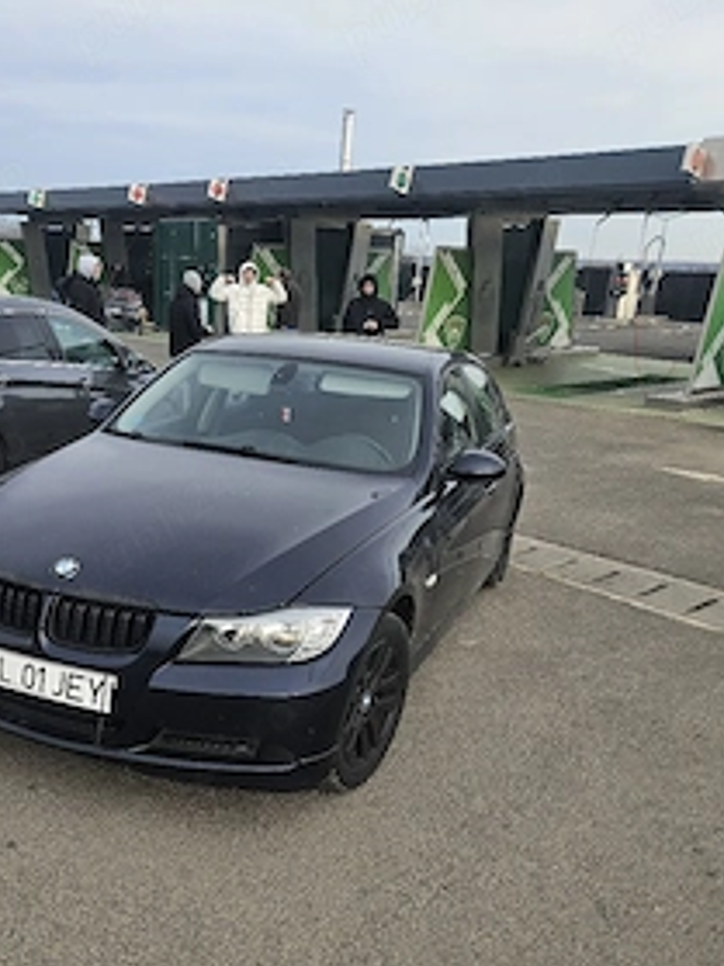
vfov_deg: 55.2
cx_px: 253
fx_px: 921
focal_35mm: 33
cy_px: 554
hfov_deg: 42.4
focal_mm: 5.4
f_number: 1.8
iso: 40
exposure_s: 1/1250
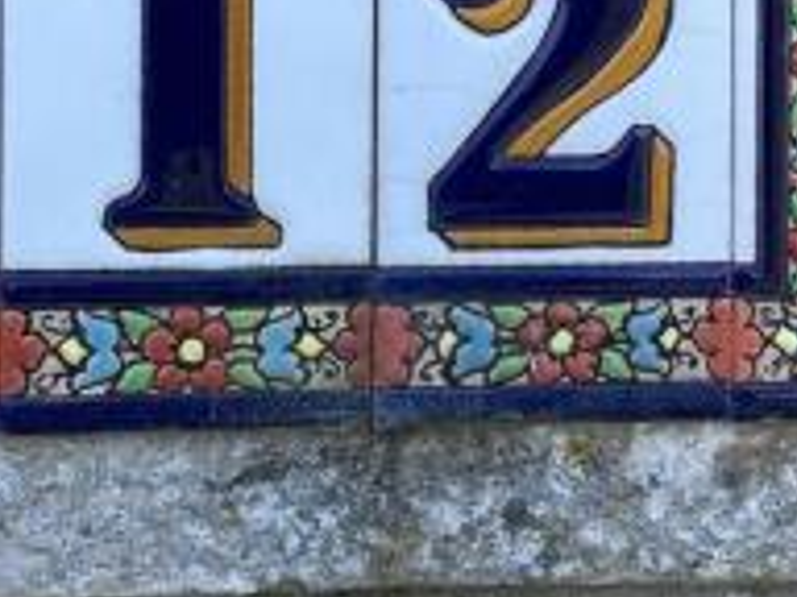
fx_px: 1819
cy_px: 19
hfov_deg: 24.7
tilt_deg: -1.7
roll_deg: -0.6
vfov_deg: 18.2
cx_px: 372
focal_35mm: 79
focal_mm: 4.25
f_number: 1.8
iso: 32
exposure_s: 1/467
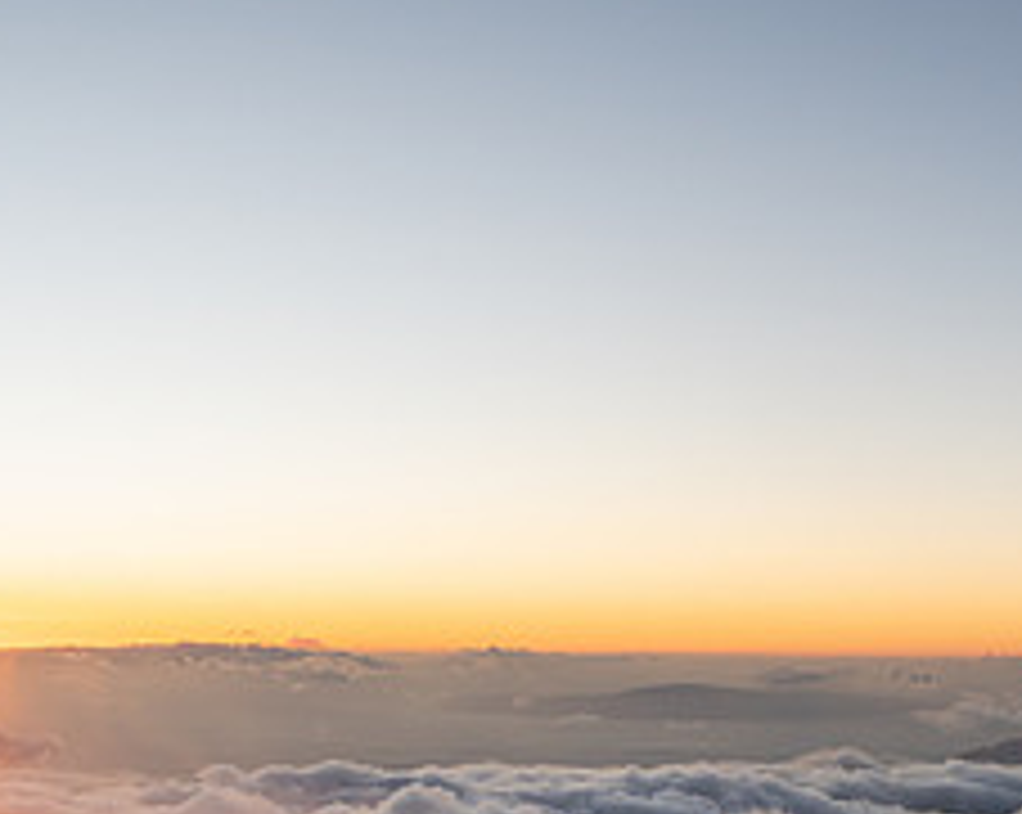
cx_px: 699
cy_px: 754
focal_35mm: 59
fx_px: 1782
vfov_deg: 24.9
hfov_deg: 31.7
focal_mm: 24
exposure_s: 1/1000
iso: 800
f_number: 4.5
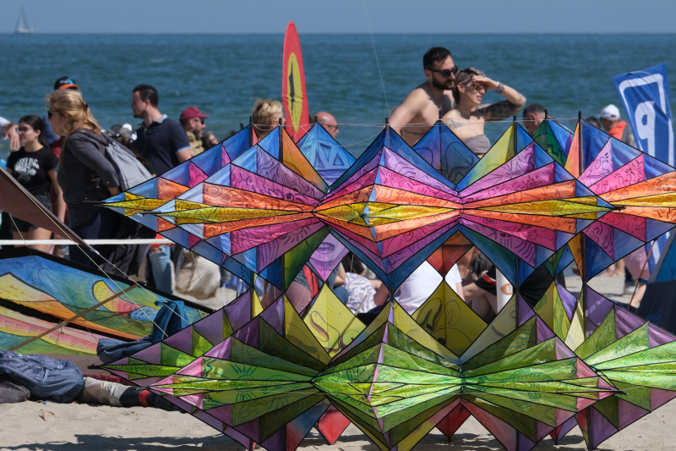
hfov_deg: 6.9
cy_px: 226
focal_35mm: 300
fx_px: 5632
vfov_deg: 4.6
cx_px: 338
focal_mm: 200
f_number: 13
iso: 160
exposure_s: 1/250
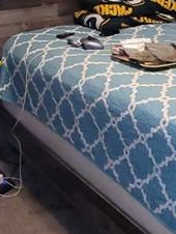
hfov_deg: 20.9
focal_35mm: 69
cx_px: 159
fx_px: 467
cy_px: 66
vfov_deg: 27.8
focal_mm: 2.2
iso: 400
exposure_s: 1/40
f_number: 2.2
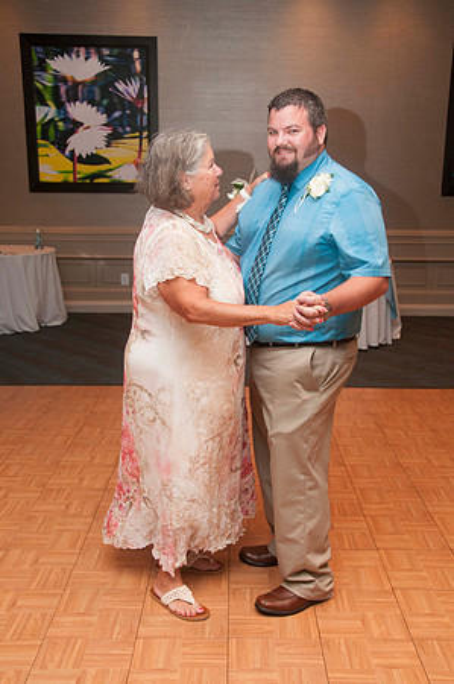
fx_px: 739
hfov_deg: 34.1
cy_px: 342
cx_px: 227
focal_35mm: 39
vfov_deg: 49.6
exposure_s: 1/60
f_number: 5.6
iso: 800
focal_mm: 26
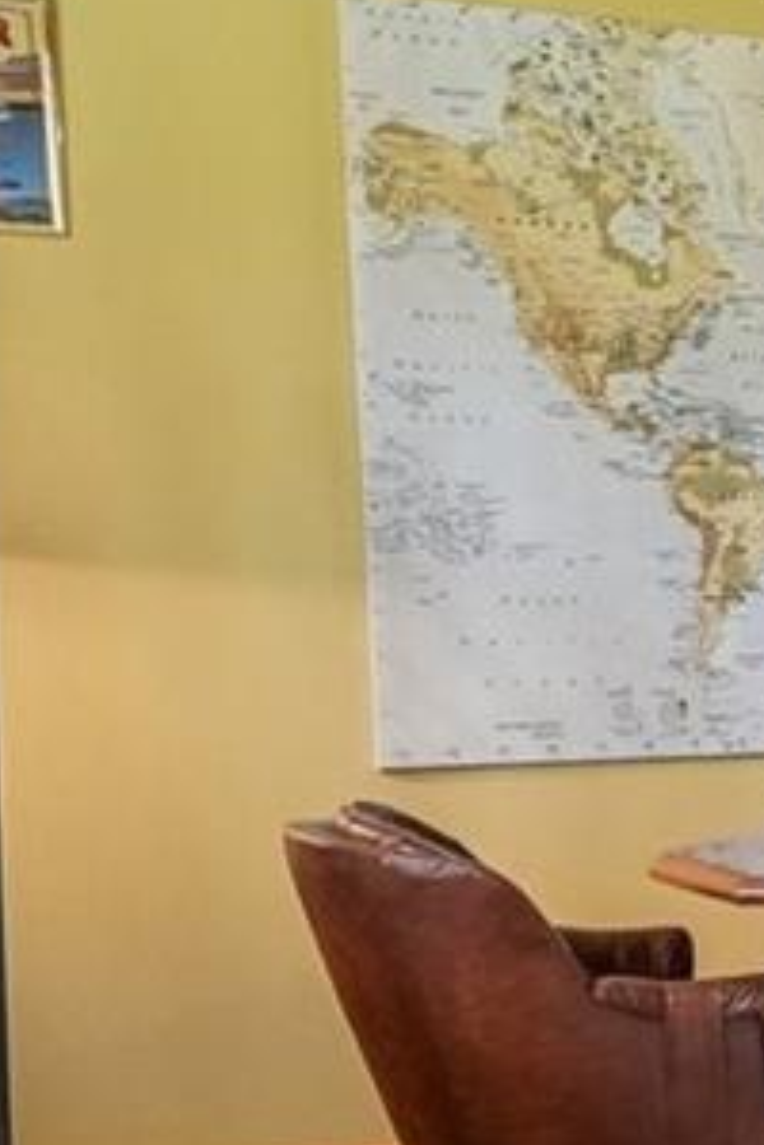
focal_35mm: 80
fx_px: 2546
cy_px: 450
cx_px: 2105
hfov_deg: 11.8
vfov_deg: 25.3
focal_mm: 10
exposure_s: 1/4
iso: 800
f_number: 8
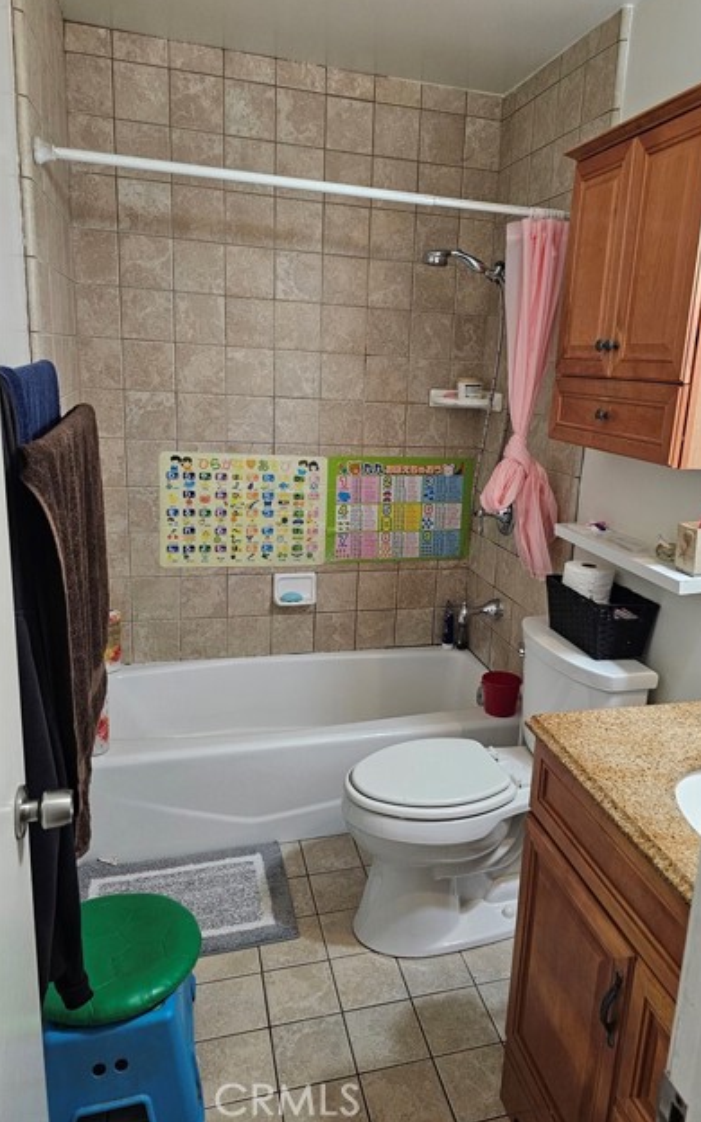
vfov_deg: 72.5
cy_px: 550
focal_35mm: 25
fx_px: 764
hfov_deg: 48.9
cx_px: 426
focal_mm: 6.3
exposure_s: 1/120
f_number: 1.7
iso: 500
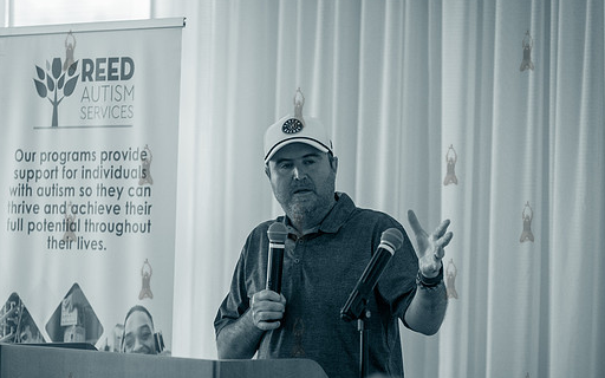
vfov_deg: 7.3
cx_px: 298
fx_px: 2951
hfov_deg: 11.7
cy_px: 221
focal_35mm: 179
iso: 4000
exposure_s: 1/320
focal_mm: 155
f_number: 4
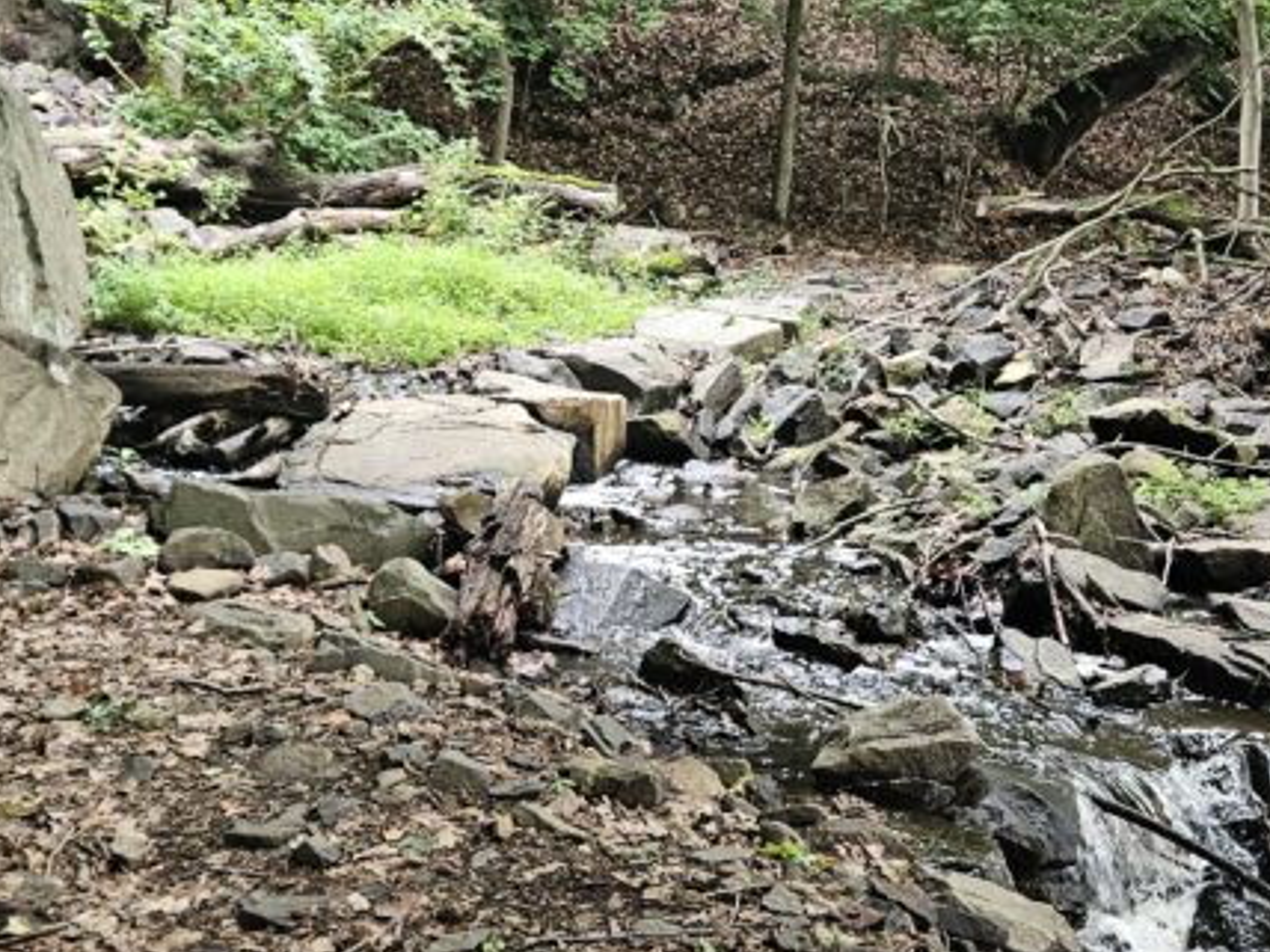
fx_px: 2018
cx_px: 504
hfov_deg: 34.8
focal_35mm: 55
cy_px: 400
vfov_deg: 26.5
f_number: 1.8
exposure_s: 1/120
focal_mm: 5.4
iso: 200
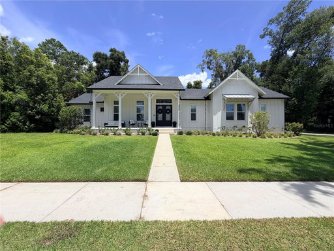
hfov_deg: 102.1
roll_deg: +0.7
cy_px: 126
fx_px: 135
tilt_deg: +2.5
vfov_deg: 85.7
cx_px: 167
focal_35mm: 14
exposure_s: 1/1087
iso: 20
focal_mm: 2.22
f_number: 2.2
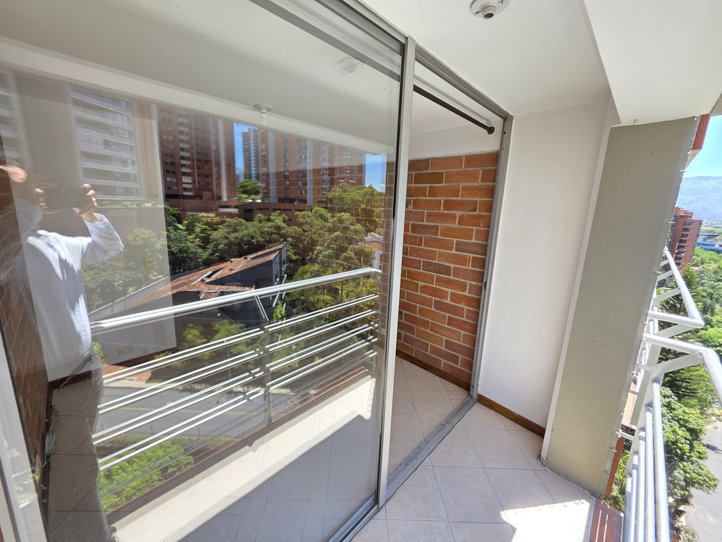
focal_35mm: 13
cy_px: 271
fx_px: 271
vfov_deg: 89.9
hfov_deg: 106.2
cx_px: 361
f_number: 1.9
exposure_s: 1/241
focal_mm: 2.2
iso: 40
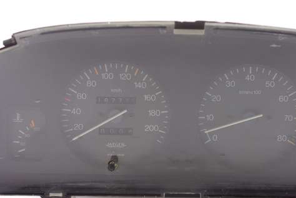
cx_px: 185
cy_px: 144
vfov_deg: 22.4
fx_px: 493
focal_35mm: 60
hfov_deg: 33.2
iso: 200
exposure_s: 1/40
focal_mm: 13.75
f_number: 2.8
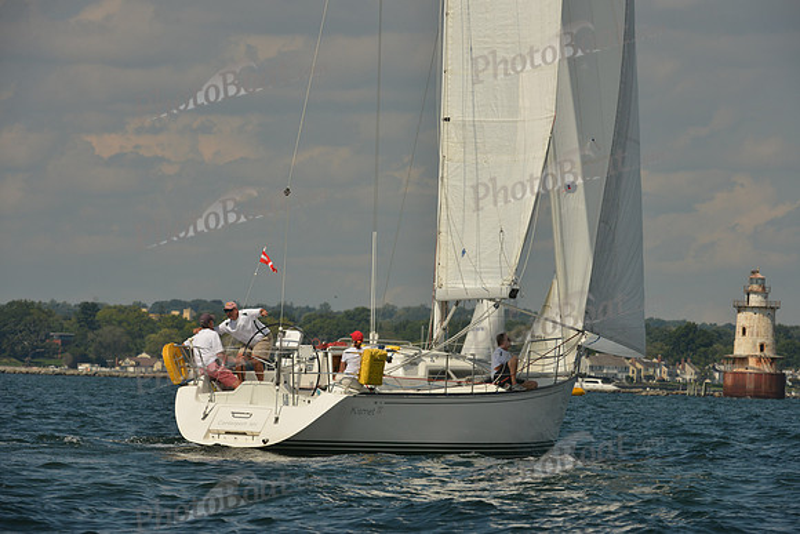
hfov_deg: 8.2
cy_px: 267
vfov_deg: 5.5
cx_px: 400
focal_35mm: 250
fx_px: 5557
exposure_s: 1/1250
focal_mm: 250
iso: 320
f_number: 9
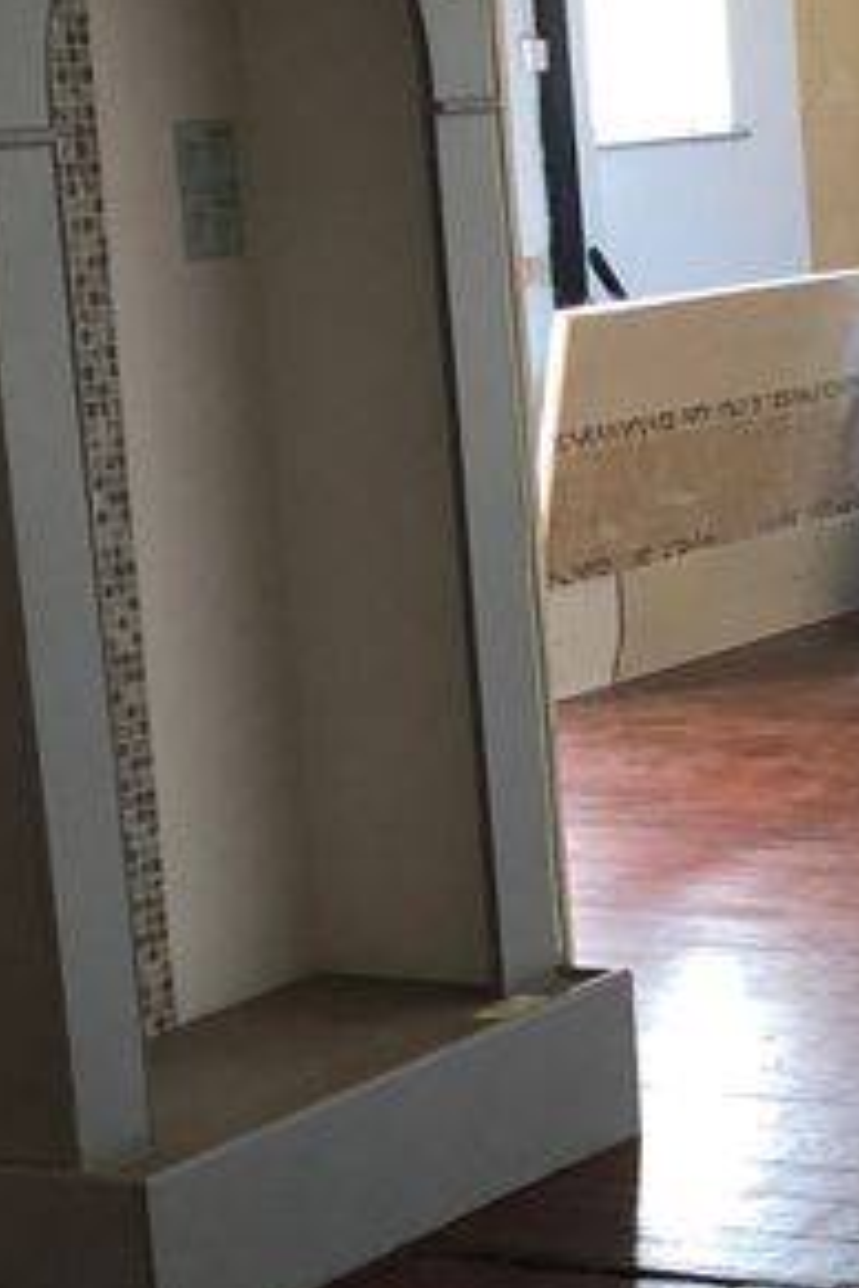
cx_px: 1514
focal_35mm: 111
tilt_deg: -13.1
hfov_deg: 11.5
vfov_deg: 18.4
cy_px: 896
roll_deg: +1.2
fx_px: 3973
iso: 40
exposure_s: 1/17
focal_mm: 4
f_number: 1.8
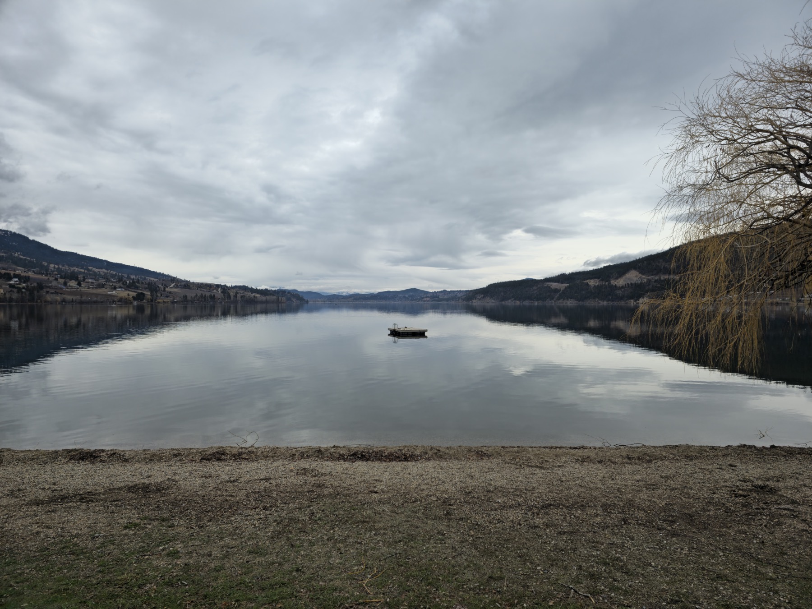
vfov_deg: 58.9
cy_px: 304
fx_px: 540
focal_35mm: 23
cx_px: 406
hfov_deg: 73.9
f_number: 1.7
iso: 10
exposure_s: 1/722
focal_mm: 6.3
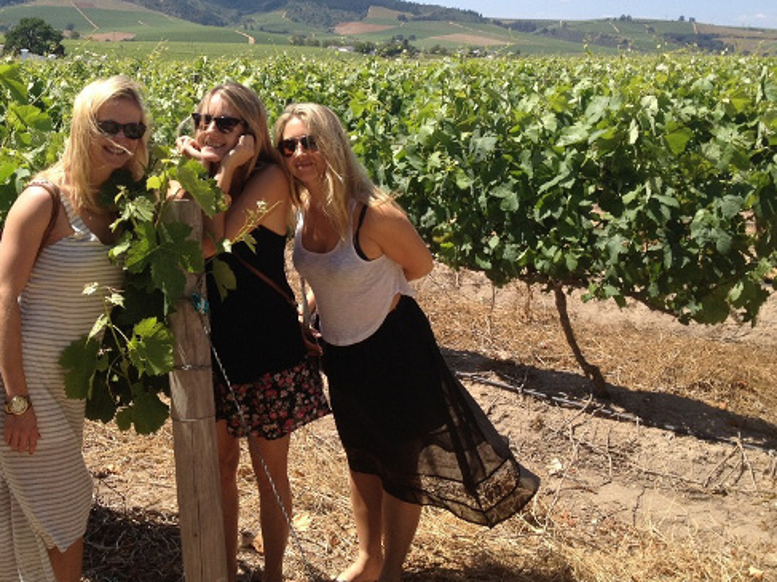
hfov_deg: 40.9
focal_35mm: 46
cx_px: 286
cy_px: 207
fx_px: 1032
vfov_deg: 31.3
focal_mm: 4.28
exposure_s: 1/1381
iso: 64
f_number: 2.4
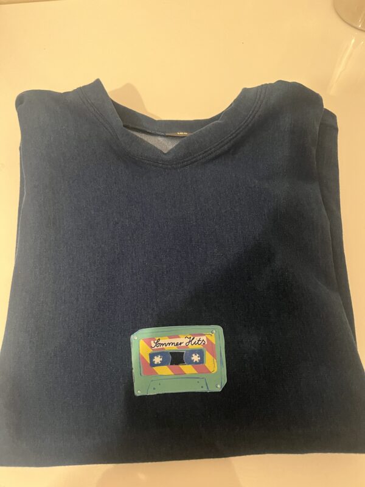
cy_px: 244
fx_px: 366
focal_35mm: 26
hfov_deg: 53.1
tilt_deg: -68.8
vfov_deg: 67.3
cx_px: 182
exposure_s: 1/33
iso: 640
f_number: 1.6
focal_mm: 5.1
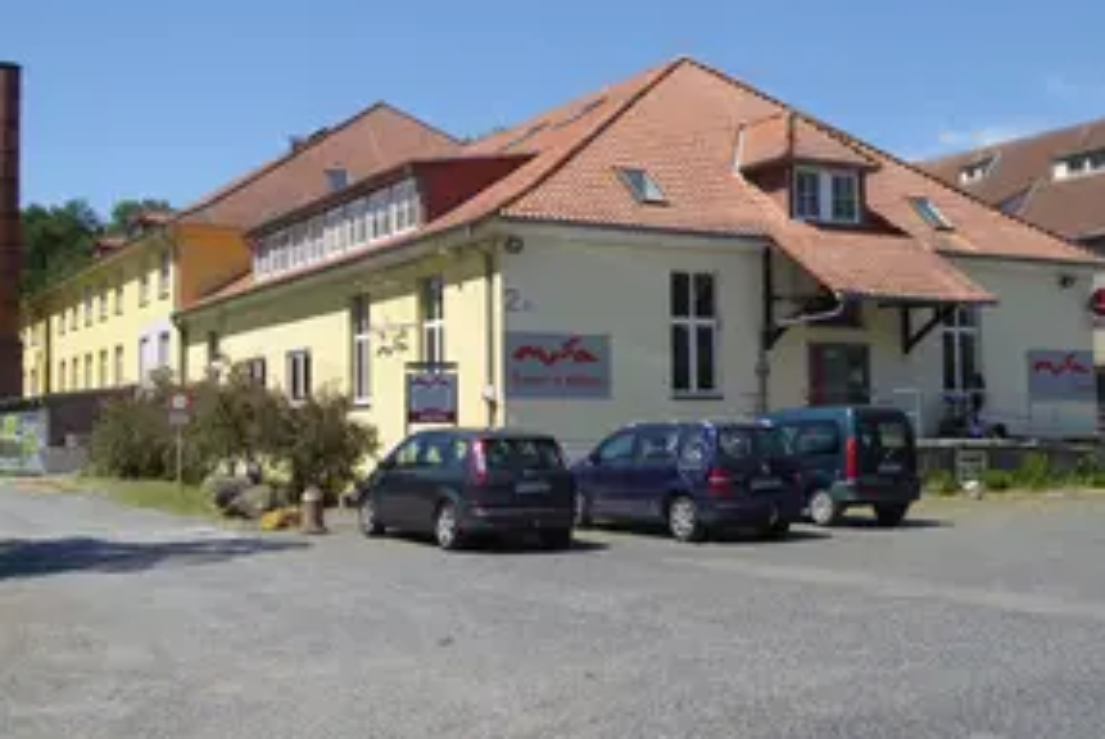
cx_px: 493
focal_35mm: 43
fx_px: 1321
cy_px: 343
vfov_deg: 31.2
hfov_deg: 45.3
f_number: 3.6
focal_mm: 5.8
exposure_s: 1/800
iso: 100
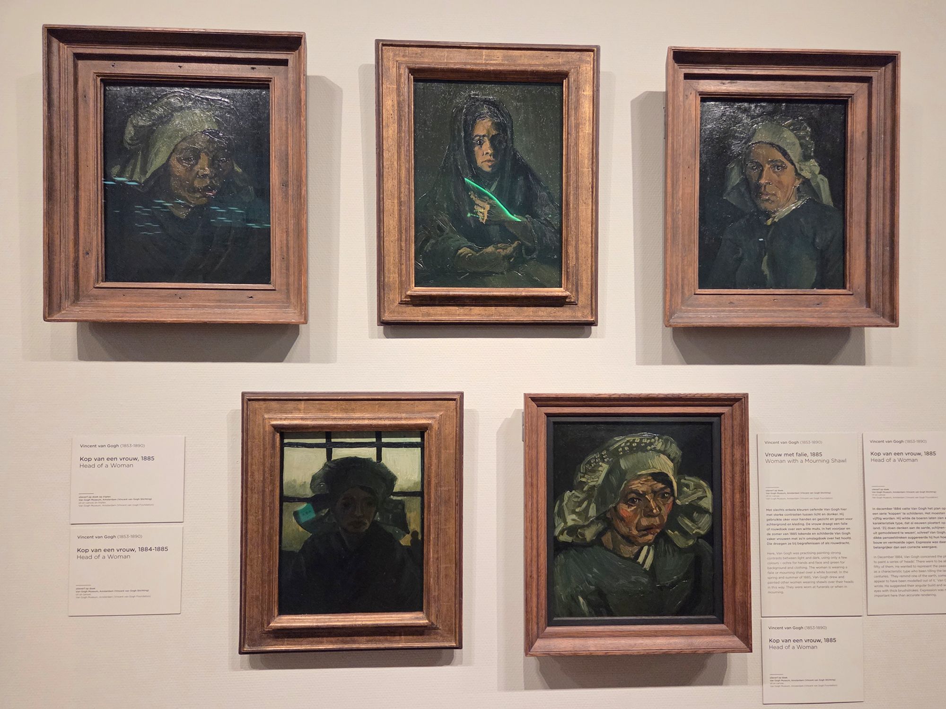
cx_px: 473
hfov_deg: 73.9
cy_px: 354
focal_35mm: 23
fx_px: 629
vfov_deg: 58.9
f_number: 1.8
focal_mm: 5.4
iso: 2000
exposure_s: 1/60
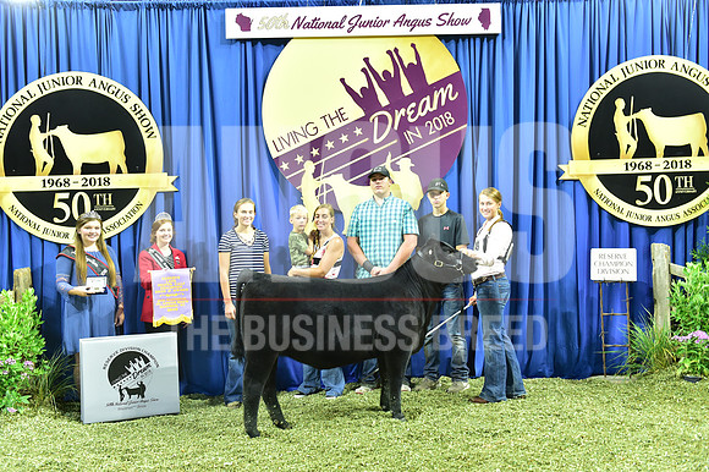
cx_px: 354
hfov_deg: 50.7
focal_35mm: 38
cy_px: 236
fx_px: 748
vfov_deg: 35.0
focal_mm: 38
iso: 2500
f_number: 4.5
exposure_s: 1/200
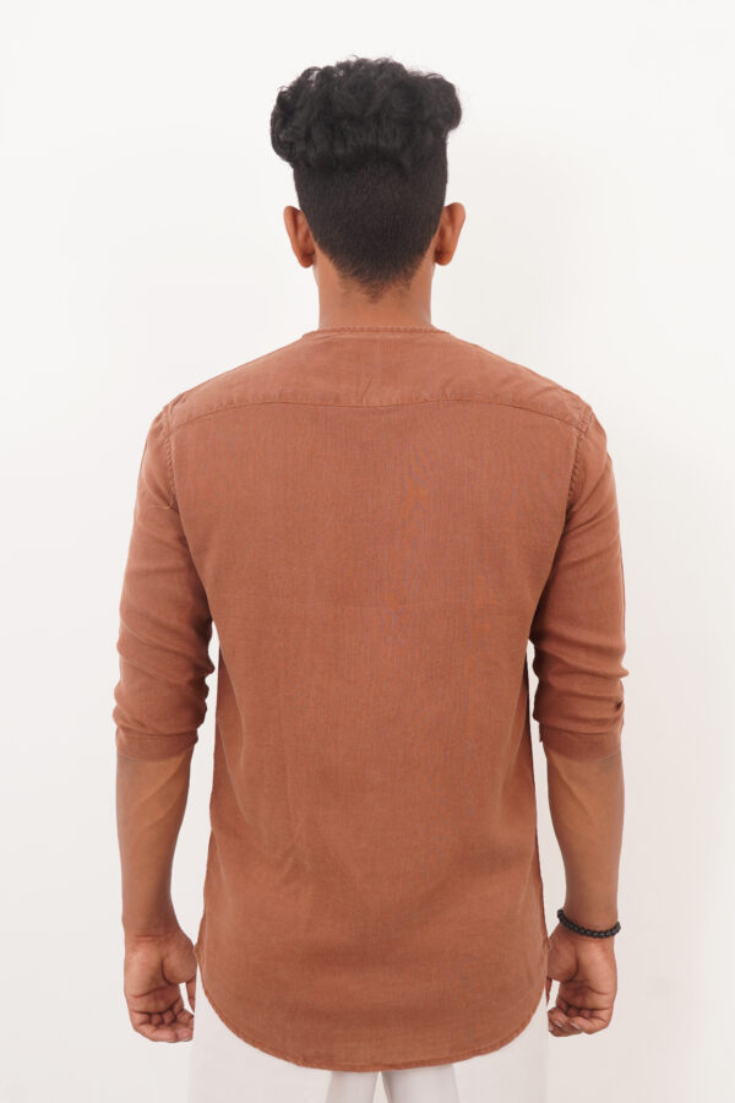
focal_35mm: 48
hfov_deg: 28.1
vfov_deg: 41.1
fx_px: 1470
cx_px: 368
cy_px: 552
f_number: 8
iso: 200
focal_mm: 32
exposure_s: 1/100
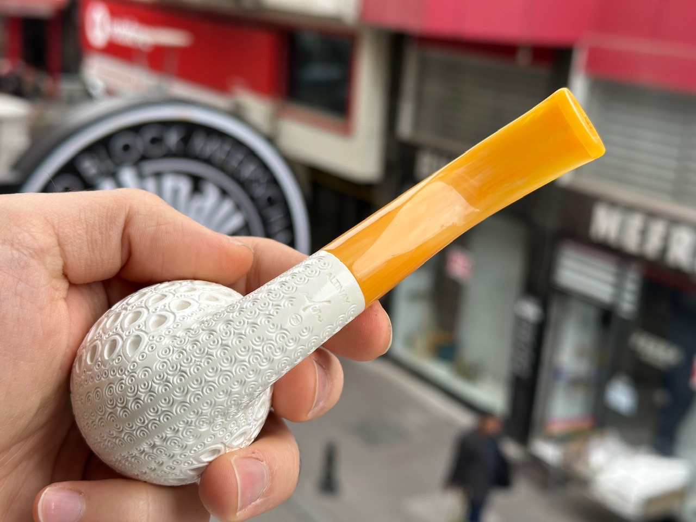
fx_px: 965
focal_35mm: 48
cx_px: 348
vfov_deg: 30.3
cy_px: 261
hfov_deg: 39.7
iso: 64
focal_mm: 6.86
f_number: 1.78
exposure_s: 1/612
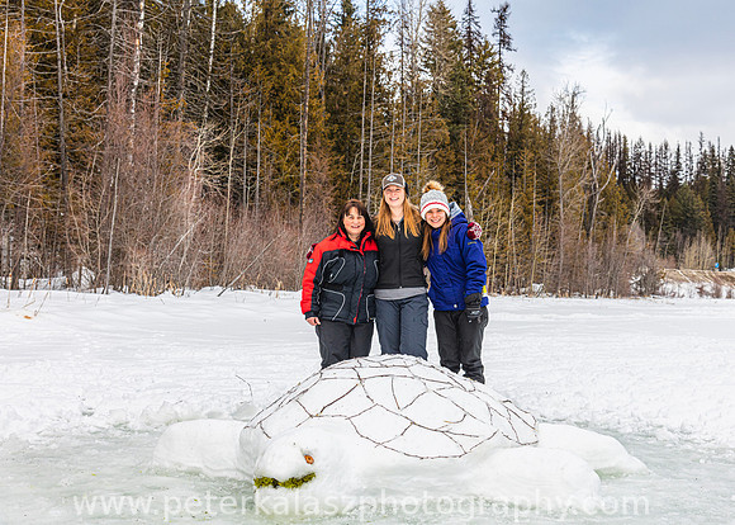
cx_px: 394
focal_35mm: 48
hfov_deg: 40.1
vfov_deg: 29.2
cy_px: 262
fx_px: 1006
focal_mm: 46
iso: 400
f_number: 8
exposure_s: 1/1000
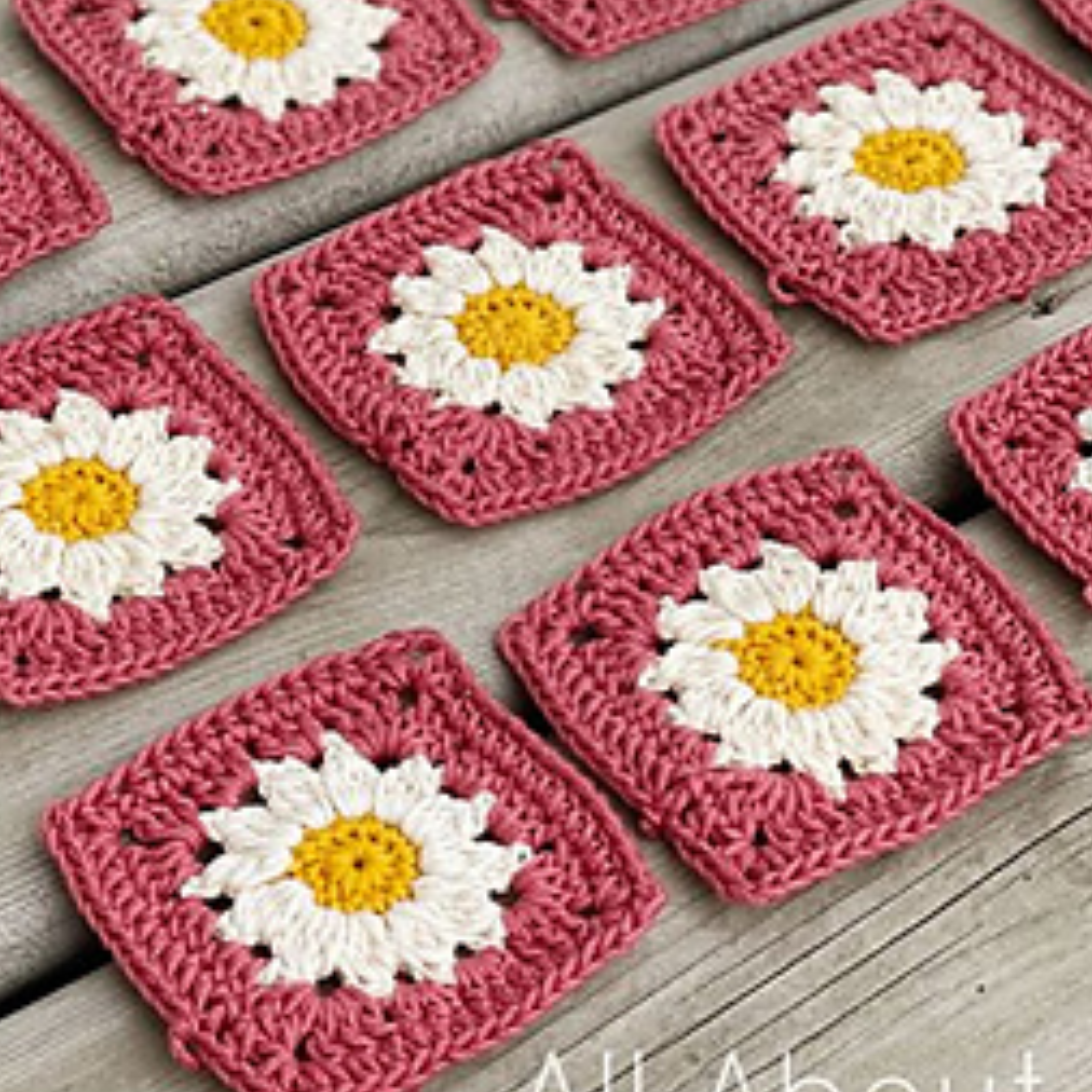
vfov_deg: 15.4
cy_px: 95
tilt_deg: -41.3
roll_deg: -2.2
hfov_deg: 15.6
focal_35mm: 112
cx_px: 542
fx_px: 3997
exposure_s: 1/416
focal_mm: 7.5
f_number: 2.2
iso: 32
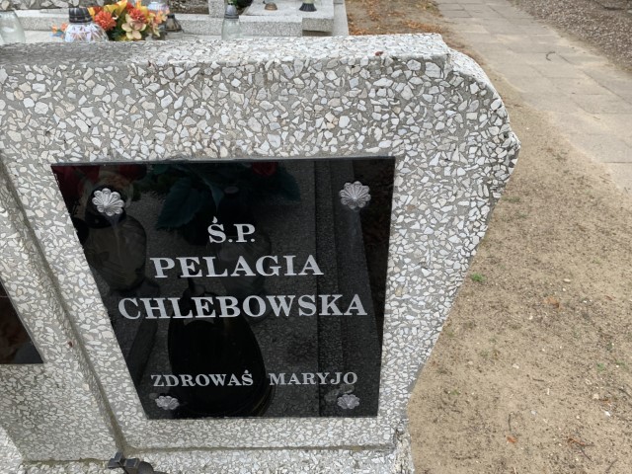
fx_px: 475
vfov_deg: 53.1
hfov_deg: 67.3
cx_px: 316
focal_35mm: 26
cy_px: 237
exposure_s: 1/722
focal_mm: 4.25
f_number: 1.8
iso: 25
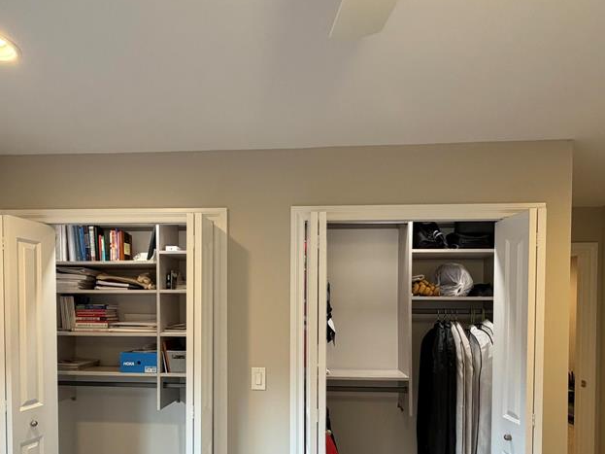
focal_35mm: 23
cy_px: 321
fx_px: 402
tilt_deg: -0.4
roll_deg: -0.1
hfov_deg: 73.9
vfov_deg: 56.9
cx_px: 295
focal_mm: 2.22
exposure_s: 1/60
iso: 200
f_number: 2.2
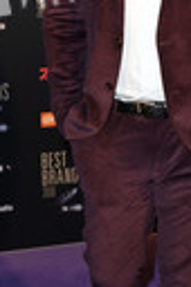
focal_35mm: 103
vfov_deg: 19.7
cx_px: 121
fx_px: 822
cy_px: 83
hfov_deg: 13.2
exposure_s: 1/60
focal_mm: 22
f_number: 6.3
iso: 250
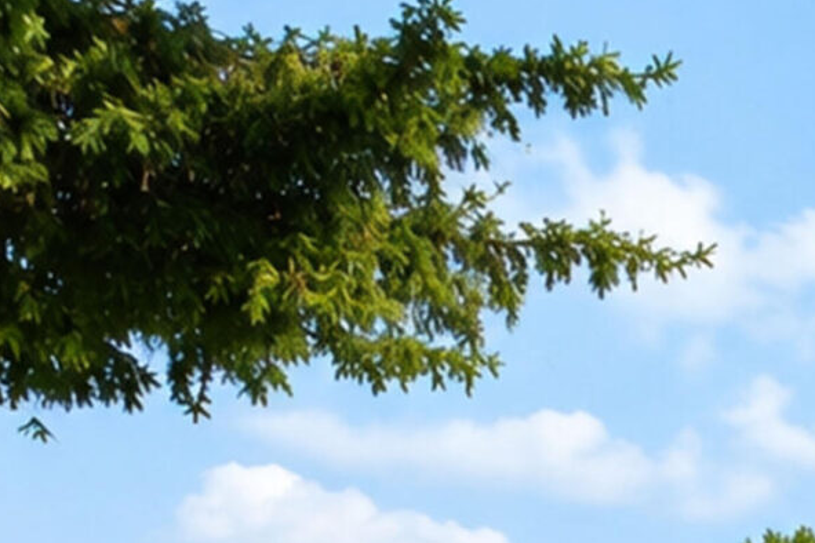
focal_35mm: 65
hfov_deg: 23.4
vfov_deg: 17.5
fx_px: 1471
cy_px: 942
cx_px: 1287
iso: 250
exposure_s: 1/100
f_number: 10
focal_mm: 10
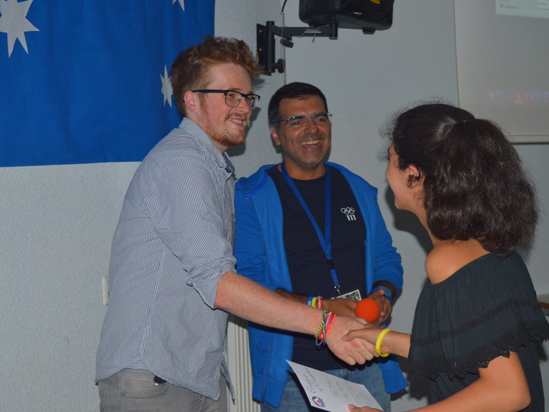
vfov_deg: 24.8
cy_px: 205
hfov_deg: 32.7
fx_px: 936
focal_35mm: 59
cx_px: 306
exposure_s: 1/125
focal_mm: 36
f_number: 5
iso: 400
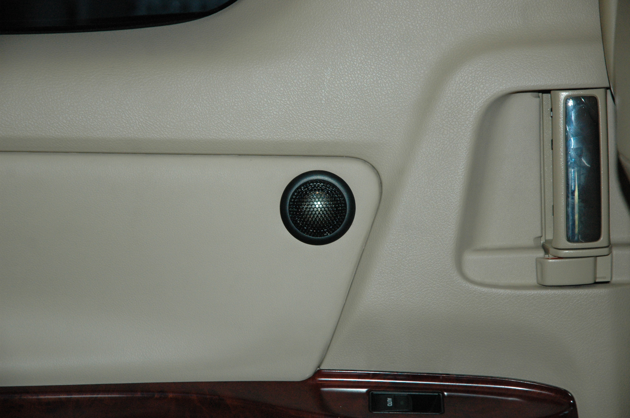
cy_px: 209
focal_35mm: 105
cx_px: 315
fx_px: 1835
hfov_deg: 19.5
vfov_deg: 13.0
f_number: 4.5
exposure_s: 1/60
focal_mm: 70
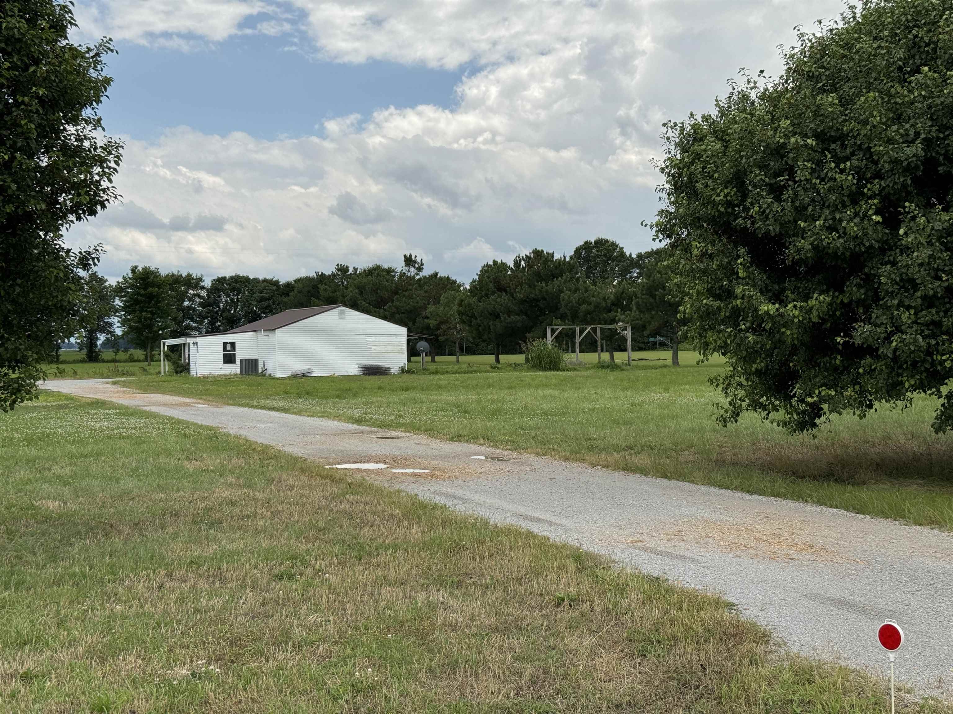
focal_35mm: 48
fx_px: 1321
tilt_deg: -1.9
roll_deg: +0.8
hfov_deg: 39.7
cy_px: 357
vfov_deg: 30.3
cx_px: 476
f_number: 1.78
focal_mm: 6.76
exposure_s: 1/4608
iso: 64
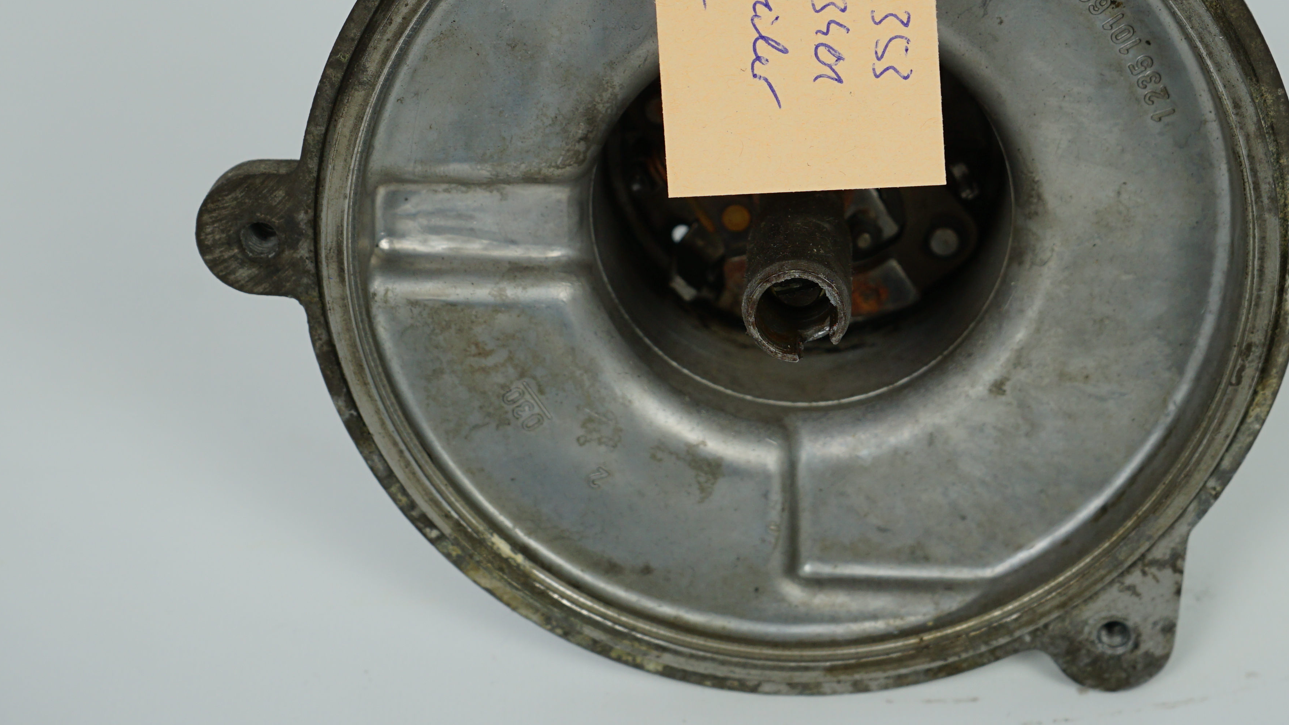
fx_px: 2666
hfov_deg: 27.1
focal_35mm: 78
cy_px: 85
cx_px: 784
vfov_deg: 15.3
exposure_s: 1/200
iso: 200
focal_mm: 44
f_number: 7.1
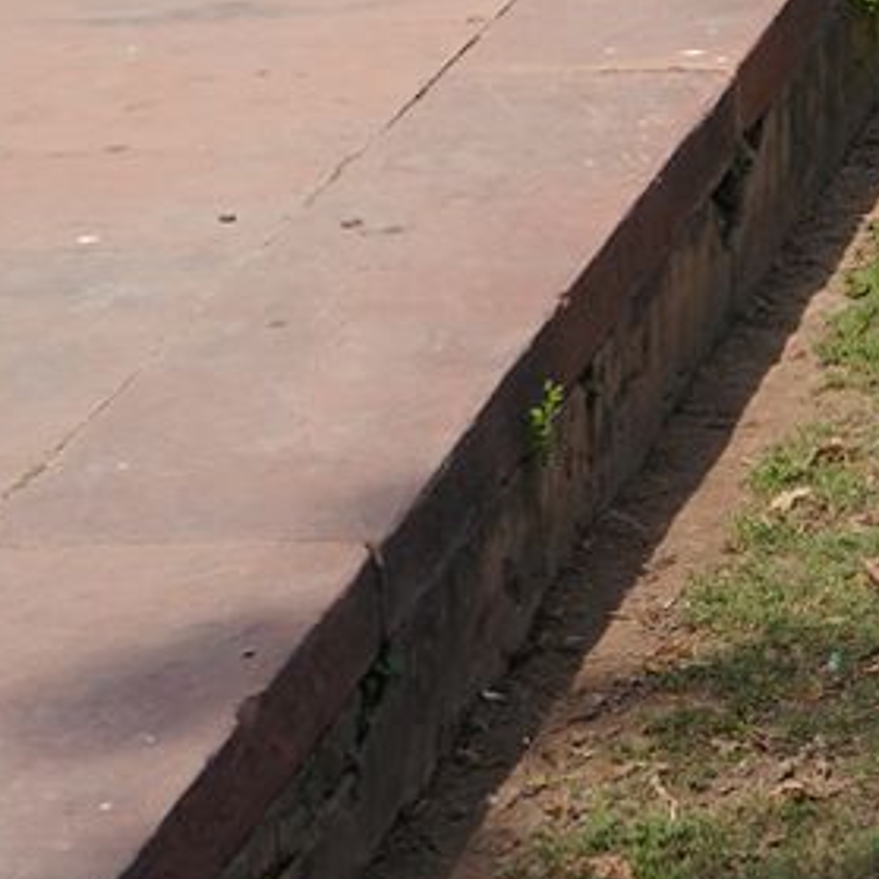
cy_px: -602
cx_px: 1903
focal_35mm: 146
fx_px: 4194
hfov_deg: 10.7
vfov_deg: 11.3
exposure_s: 1/100
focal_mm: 24
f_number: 13
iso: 100
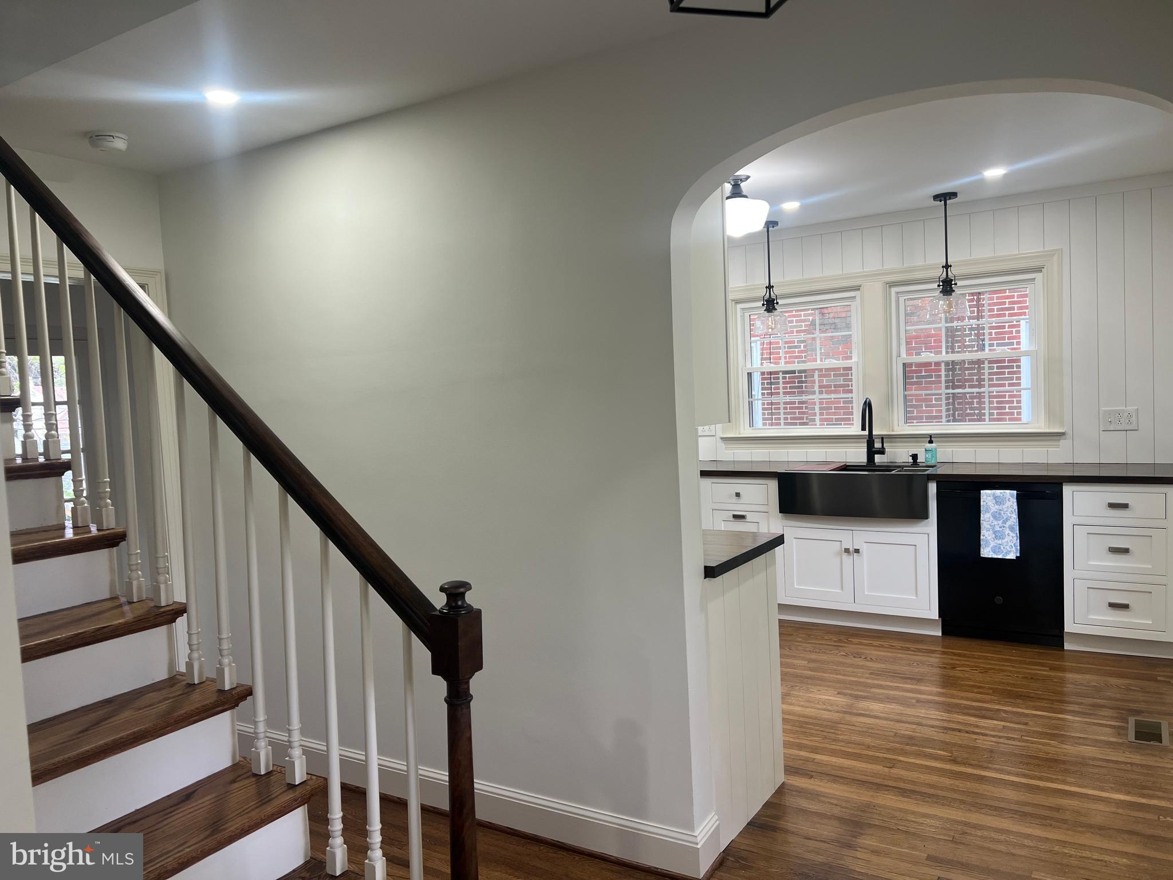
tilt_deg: -3.9
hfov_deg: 67.3
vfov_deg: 53.1
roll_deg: +2.6
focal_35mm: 26
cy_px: 440
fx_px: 881
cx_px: 586
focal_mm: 5.7
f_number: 1.5
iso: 64
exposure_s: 1/60
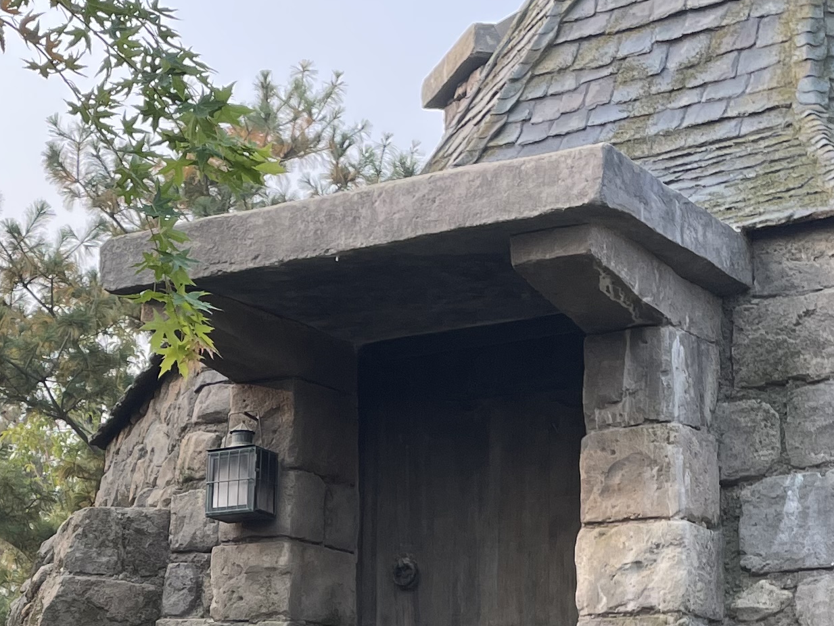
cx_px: 16
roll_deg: -0.8
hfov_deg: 22.2
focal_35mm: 85
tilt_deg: +2.9
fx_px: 2048
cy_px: 721
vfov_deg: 16.7
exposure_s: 1/419
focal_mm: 4.2
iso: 32
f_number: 1.6
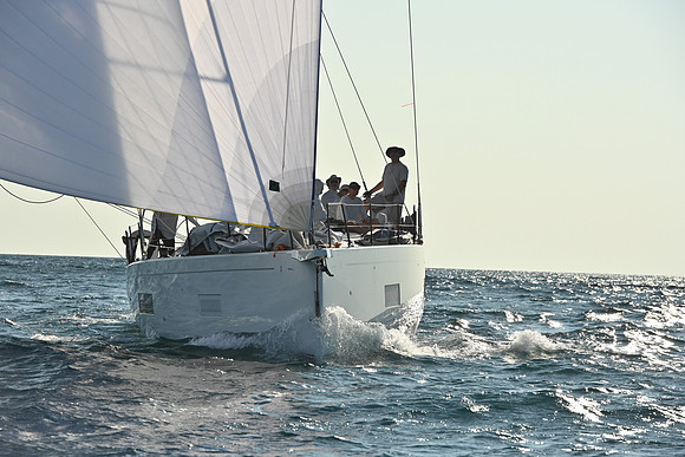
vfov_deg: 8.1
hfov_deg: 12.1
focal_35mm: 170
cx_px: 342
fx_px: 3235
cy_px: 228
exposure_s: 1/2000
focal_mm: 170
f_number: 9
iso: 320
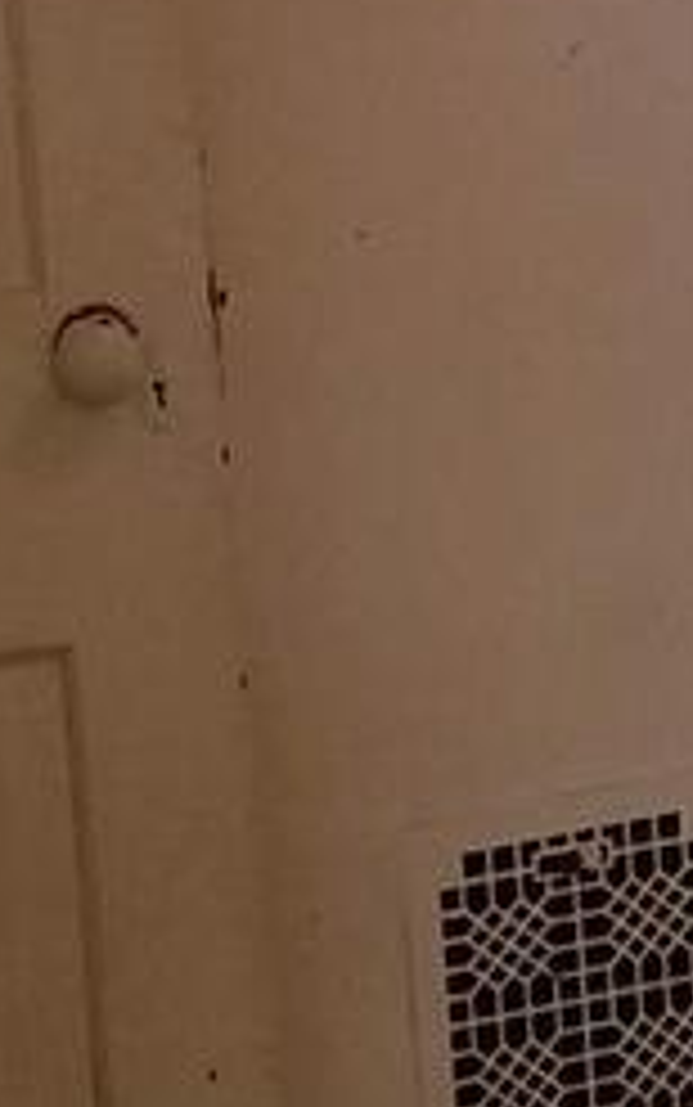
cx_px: 1440
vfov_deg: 11.8
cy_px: -356
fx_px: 5191
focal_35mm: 172
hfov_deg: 7.3
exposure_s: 1/60
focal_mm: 4.2
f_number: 1.7
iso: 64
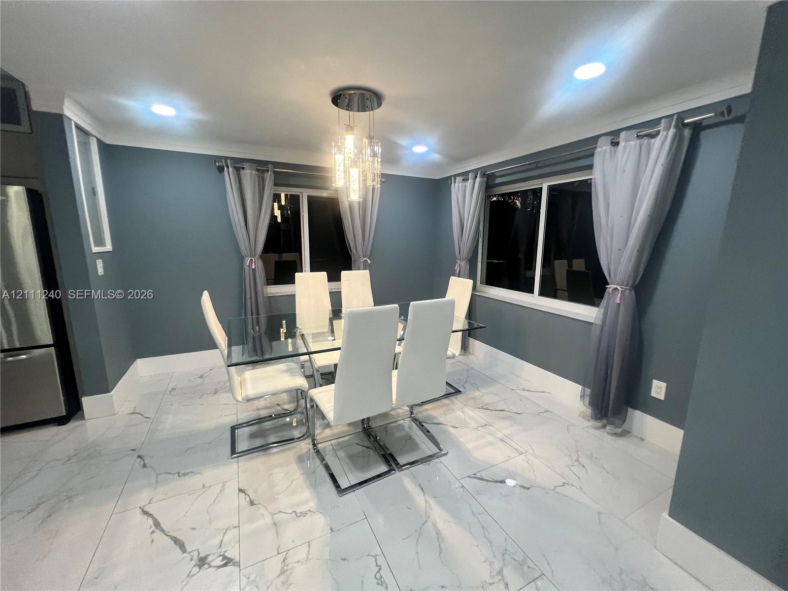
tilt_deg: -7.9
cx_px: 394
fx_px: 296
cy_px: 296
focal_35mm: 13
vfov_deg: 89.9
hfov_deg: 106.2
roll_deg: -2.1
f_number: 1.8
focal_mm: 1.57
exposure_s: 1/120
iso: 250
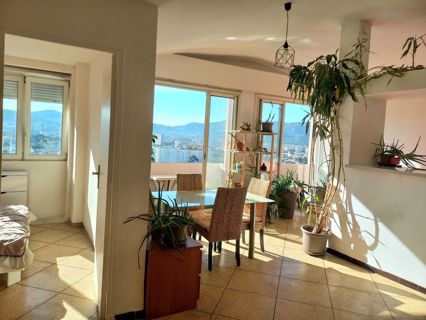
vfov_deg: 54.9
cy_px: 160
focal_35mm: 25
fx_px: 308
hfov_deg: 69.4
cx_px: 213
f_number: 1.8
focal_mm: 4.65
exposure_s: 1/455
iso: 50
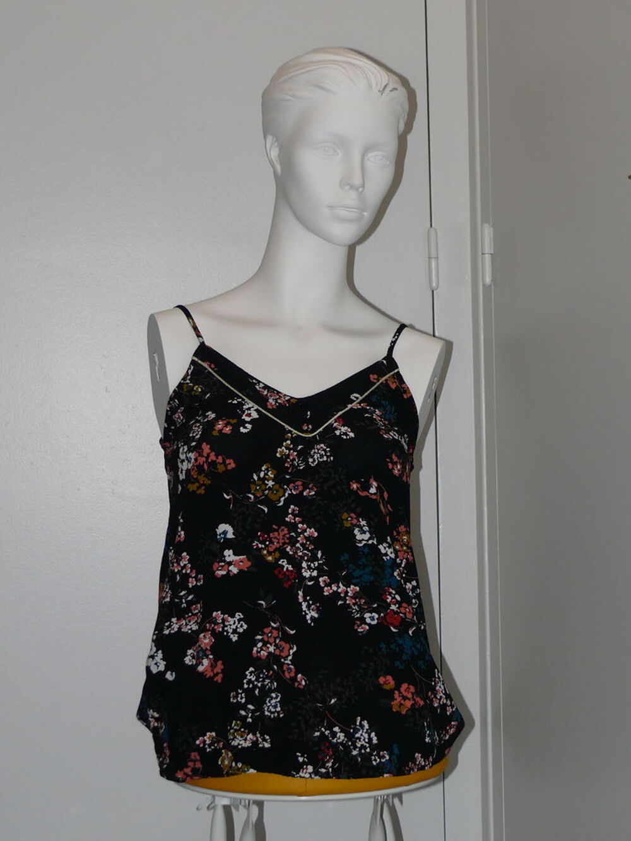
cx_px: 316
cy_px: 420
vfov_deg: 20.6
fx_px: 2309
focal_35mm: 95
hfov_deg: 15.6
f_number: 3.2
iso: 100
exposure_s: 1/30
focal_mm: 14.4
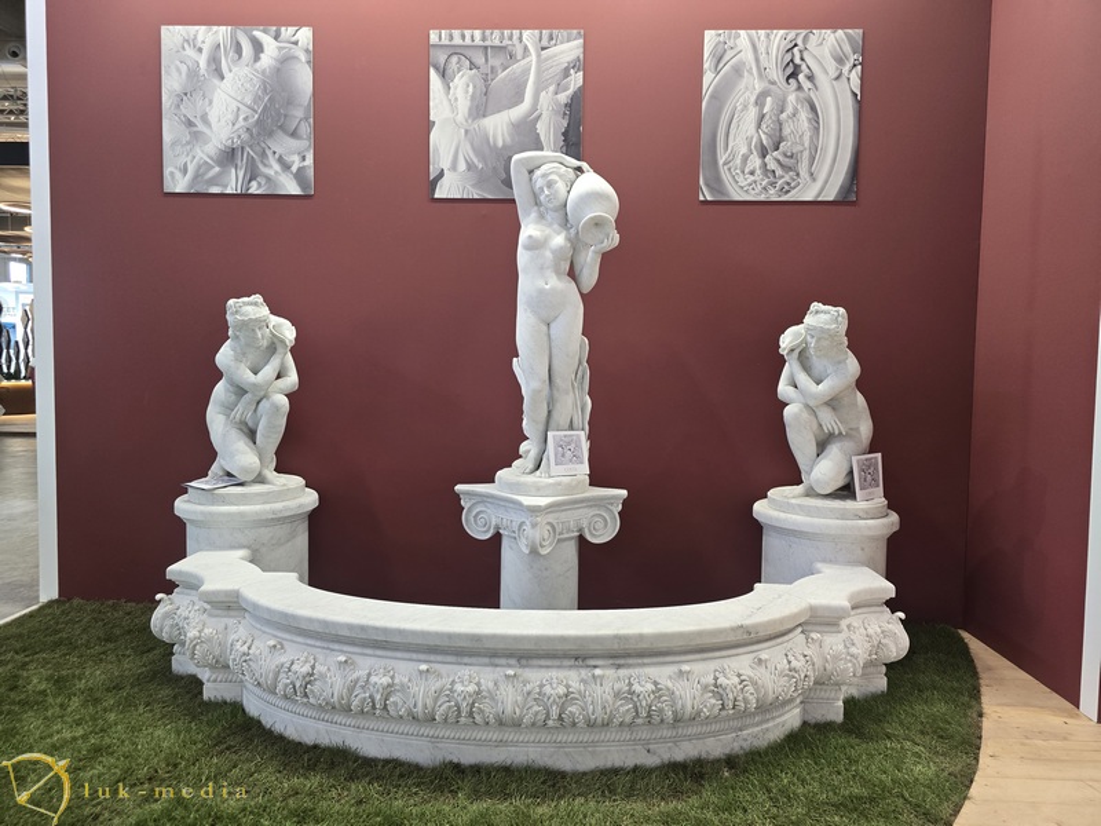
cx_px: 550
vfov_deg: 58.9
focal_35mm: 23
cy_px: 413
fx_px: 732
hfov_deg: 73.9
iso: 160
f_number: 1.7
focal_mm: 6.3
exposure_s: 1/100
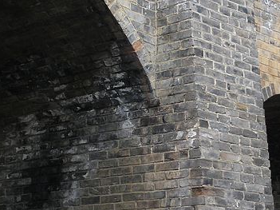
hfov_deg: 18.6
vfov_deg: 14.1
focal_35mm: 105
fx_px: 849
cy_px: 89
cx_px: 214
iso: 64
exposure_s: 1/137
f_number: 3.5
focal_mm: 6.3
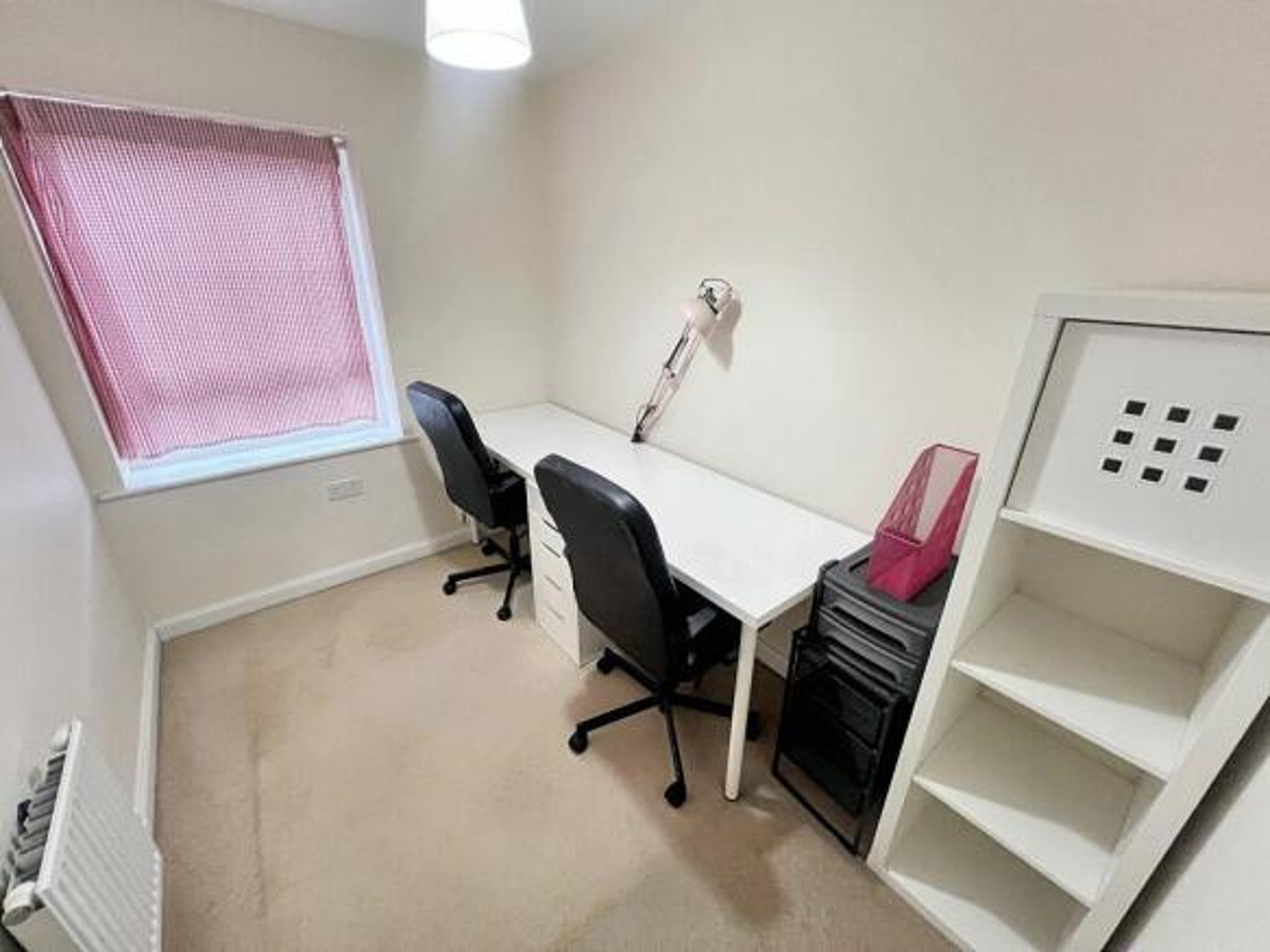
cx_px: 635
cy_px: 476
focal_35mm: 13
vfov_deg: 89.9
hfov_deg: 106.2
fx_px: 477
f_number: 1.8
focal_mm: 1.6
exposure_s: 1/59
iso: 250
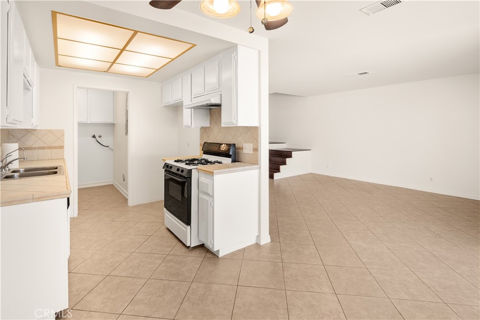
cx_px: 240
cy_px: 160
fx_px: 213
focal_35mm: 16
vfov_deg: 73.8
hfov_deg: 96.7
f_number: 8
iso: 200
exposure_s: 1/10
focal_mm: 16
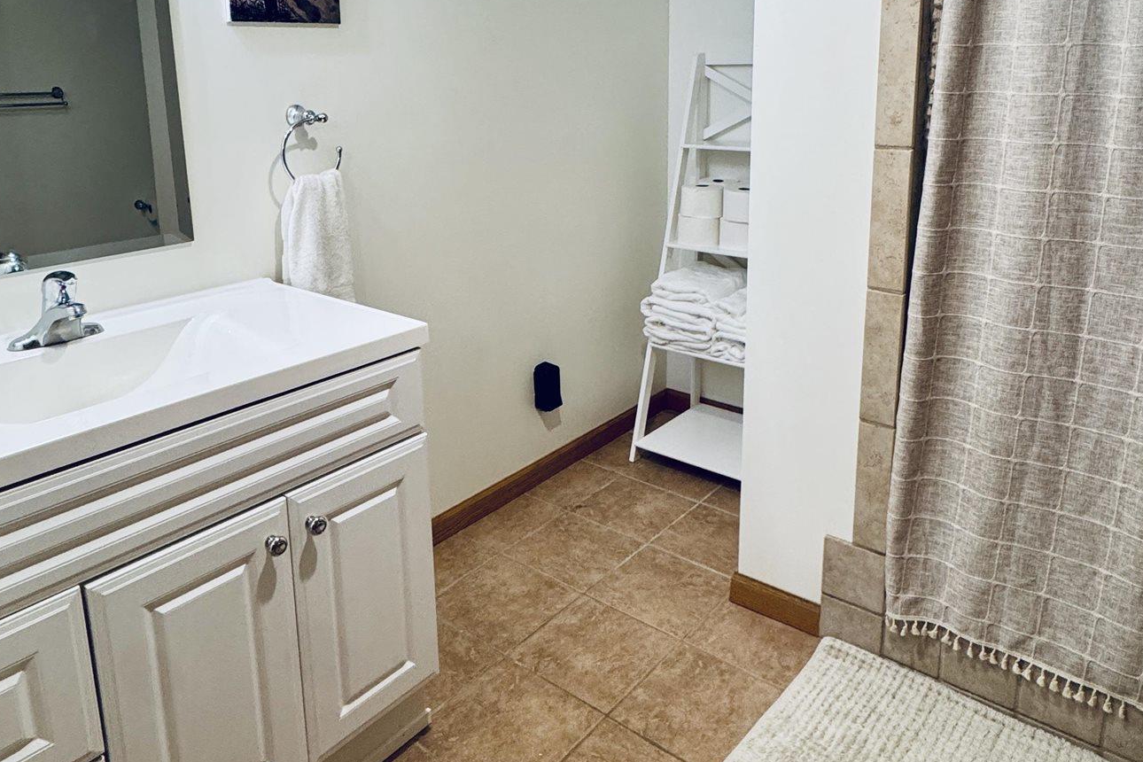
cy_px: 229
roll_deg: +2.0
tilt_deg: -10.9
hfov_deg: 69.4
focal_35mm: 26
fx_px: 825
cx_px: 568
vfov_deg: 48.4
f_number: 2.2
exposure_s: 1/120
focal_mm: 2.22
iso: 250
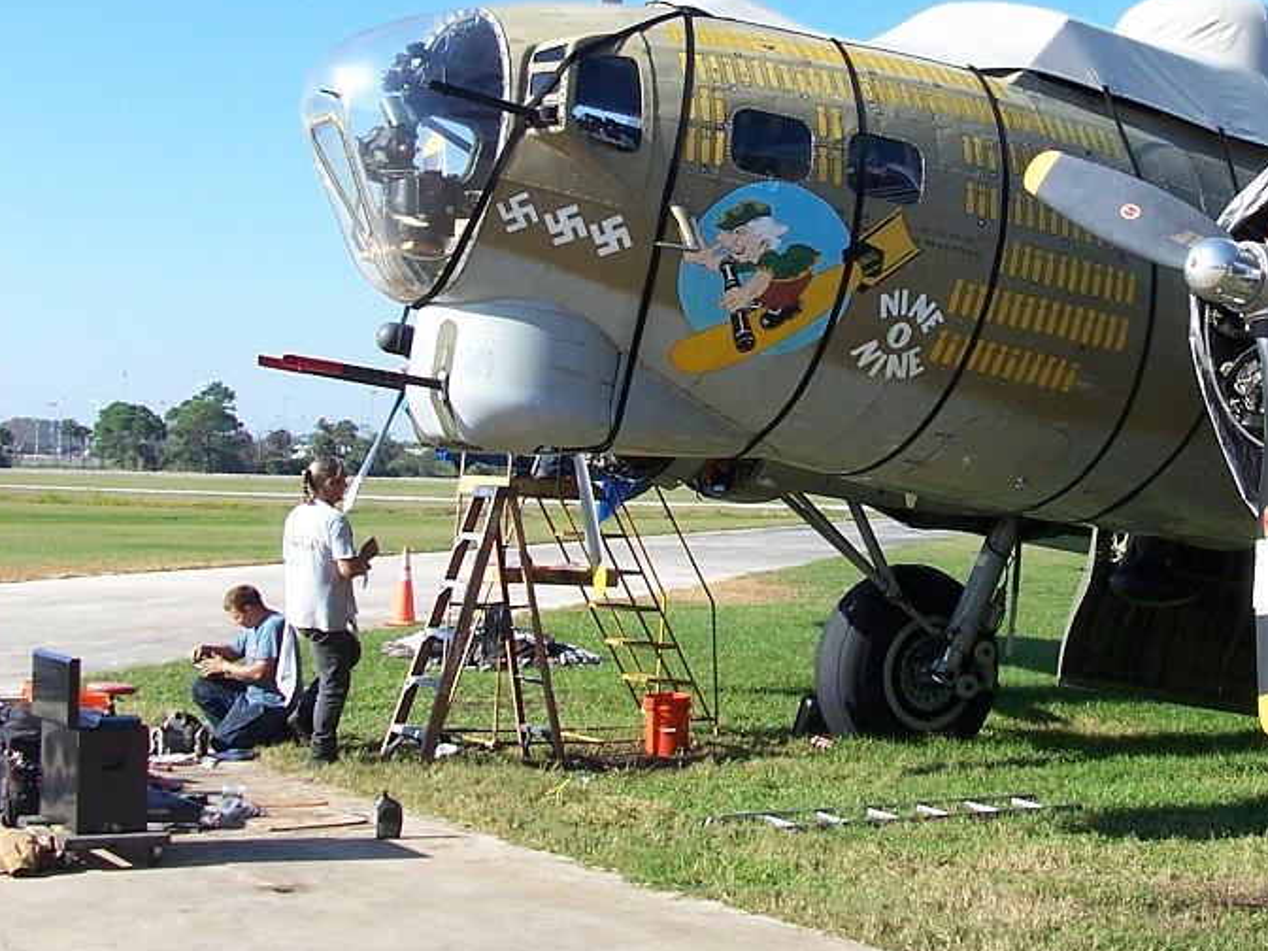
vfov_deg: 24.2
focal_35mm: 60
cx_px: 917
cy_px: 264
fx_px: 2198
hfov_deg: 31.7
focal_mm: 6
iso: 80
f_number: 4
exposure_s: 1/350
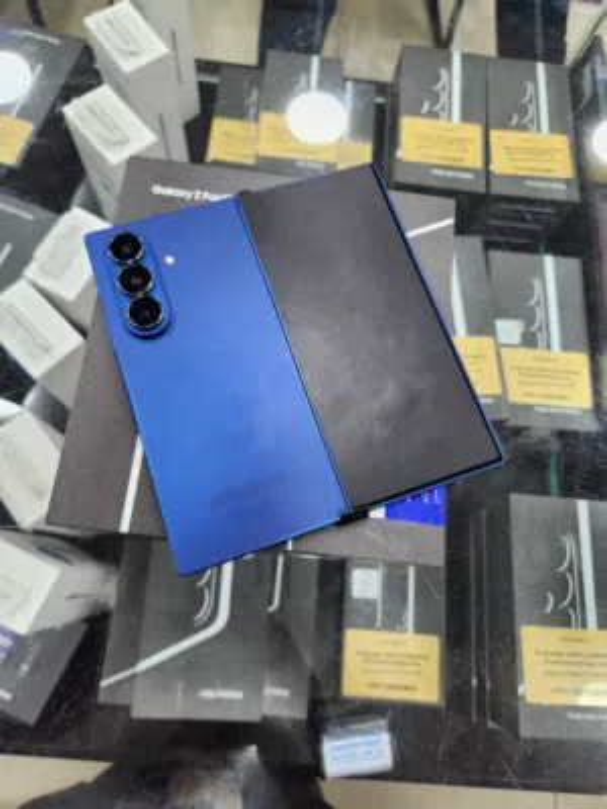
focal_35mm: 23
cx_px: 304
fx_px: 538
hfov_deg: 58.9
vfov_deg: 73.9
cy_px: 404
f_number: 1.8
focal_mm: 5.4
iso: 80
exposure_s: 1/180
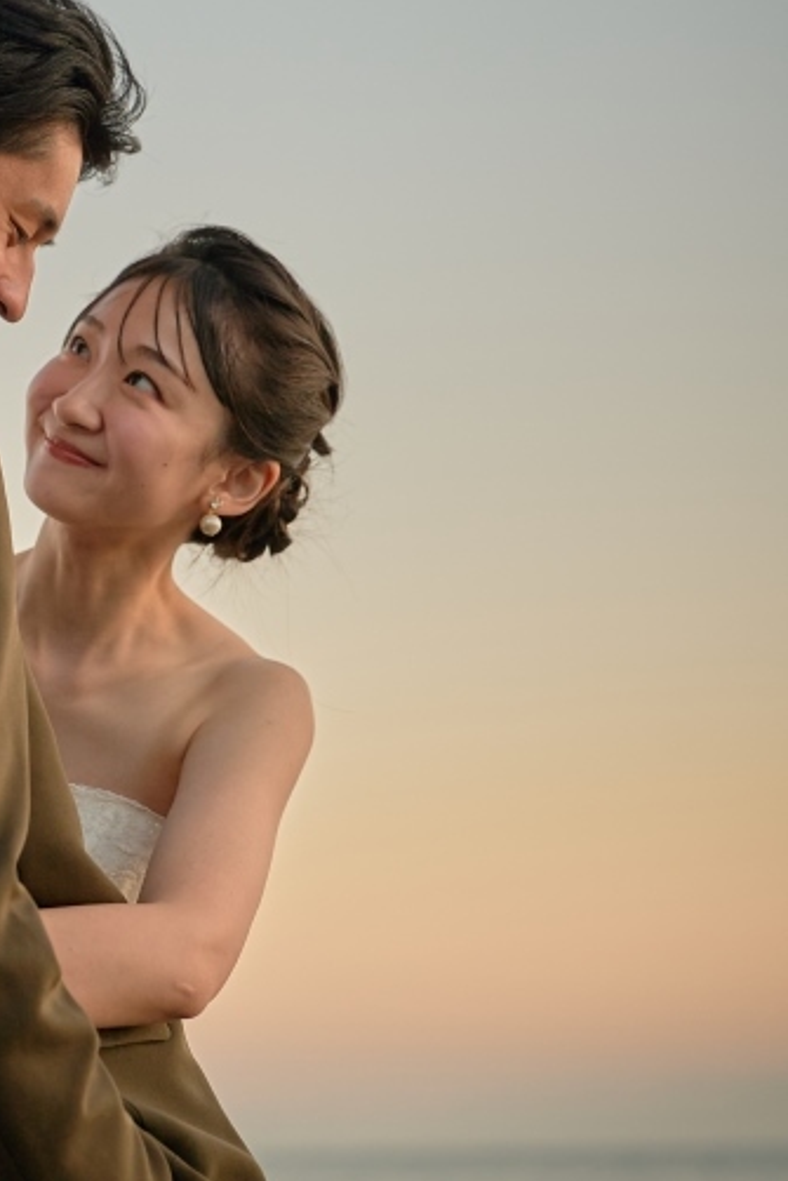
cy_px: 461
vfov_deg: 20.0
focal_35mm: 102
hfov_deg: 13.3
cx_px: 68
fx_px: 3346
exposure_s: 1/640
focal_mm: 50
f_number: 2.2
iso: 160
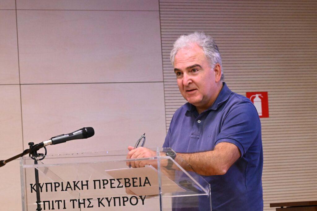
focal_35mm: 180
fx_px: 1584
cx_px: 158
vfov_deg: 7.6
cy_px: 106
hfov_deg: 11.4
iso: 7200
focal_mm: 120
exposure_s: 1/250
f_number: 5.6
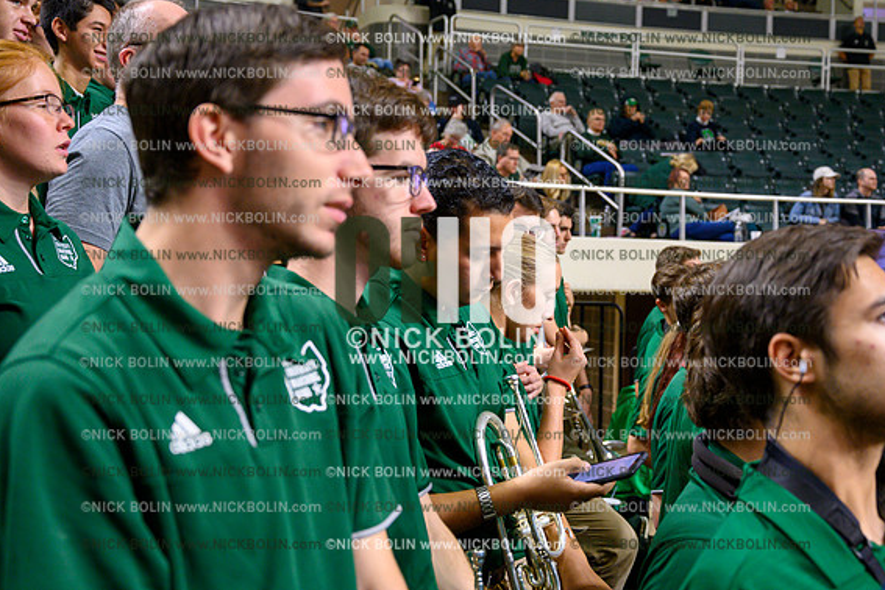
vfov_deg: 30.5
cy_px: 291
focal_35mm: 44
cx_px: 445
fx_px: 1082
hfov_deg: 44.5
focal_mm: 43
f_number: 4.5
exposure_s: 1/200
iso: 3200
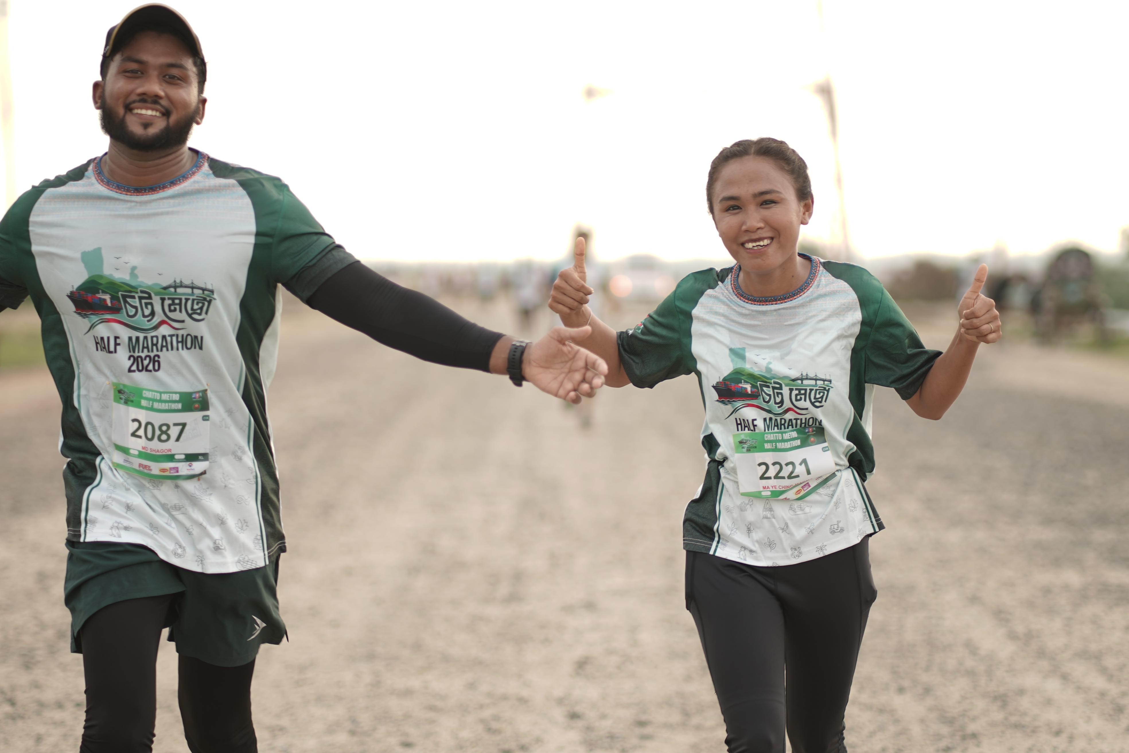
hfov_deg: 16.1
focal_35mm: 127
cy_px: 376
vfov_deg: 10.8
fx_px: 3983
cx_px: 564
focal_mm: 85
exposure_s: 1/400
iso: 50
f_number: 1.8
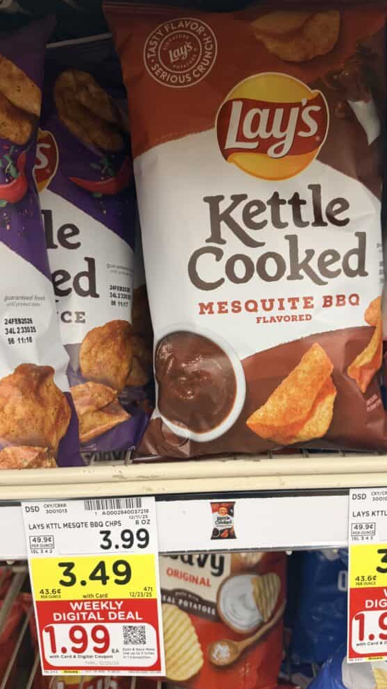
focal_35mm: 27
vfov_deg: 69.9
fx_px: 493
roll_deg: +2.3
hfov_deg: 42.8
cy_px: 342
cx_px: 223
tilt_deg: -24.6
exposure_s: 1/64
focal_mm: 6.76
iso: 200
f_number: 1.78
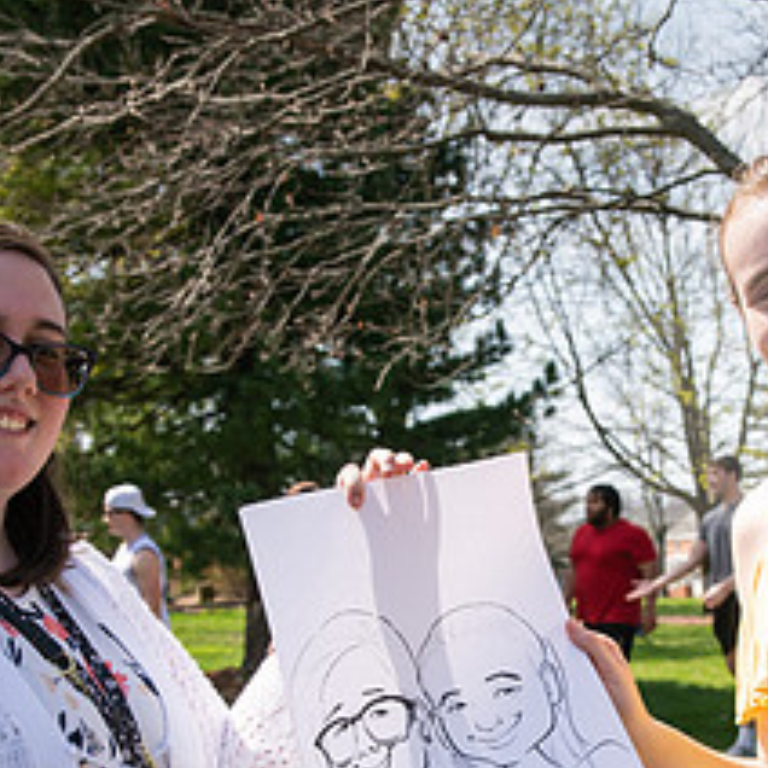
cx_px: 522
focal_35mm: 79
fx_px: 1983
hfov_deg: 21.8
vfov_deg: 21.5
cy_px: 661
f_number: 5.6
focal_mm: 34
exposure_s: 1/800
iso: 160
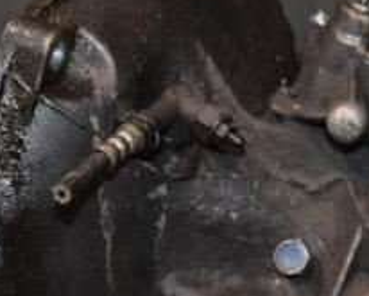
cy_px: 224
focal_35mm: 131
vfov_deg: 11.8
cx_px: 269
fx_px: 1431
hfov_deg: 14.6
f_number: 5
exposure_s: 1/60
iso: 800
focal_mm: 32
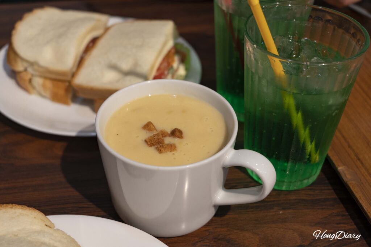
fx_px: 515
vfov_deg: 27.0
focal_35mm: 50
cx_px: 186
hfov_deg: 39.6
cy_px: 124
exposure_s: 1/60
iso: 640
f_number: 5.6
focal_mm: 50
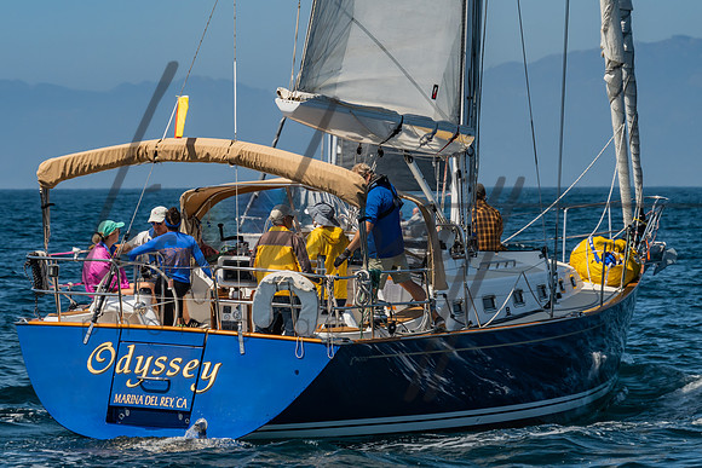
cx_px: 311
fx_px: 4137
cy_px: 200
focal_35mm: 212
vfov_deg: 6.5
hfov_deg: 9.7
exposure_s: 1/640
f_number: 6.3
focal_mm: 130
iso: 160
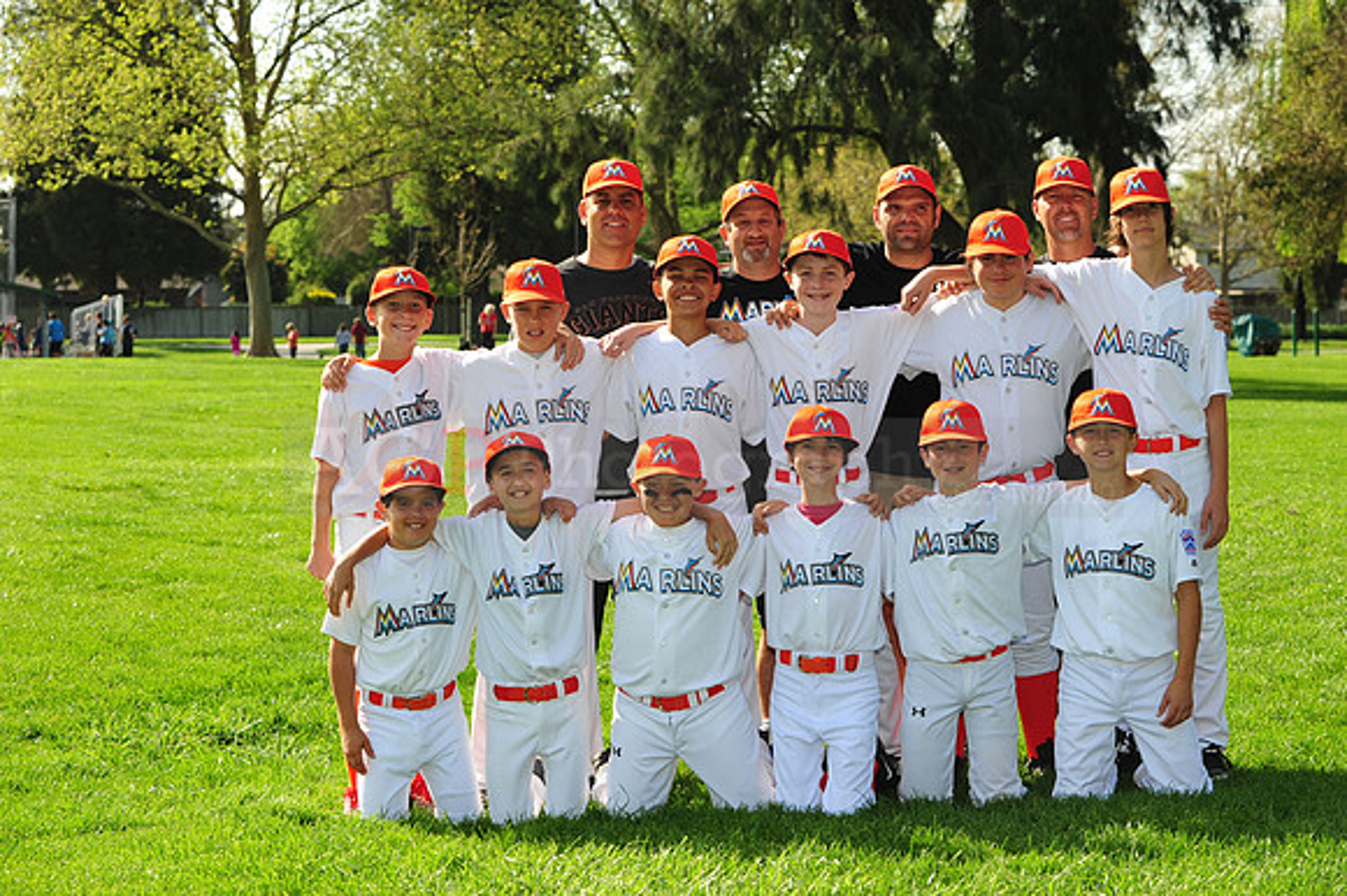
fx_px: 3440
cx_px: 674
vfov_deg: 14.8
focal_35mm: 92
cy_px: 448
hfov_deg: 22.2
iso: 200
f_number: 8
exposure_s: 1/320
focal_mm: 92
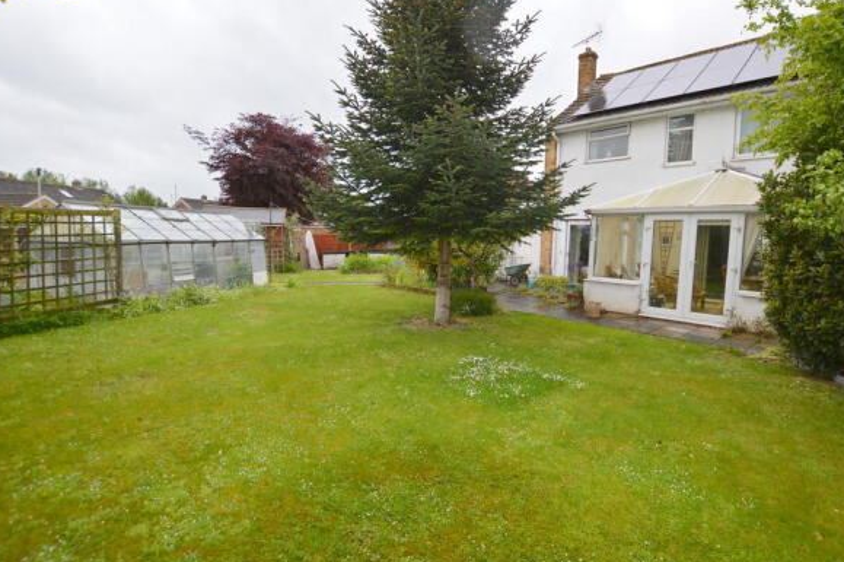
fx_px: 398
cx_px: 417
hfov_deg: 93.3
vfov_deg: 70.3
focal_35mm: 17
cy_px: 279
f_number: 4.5
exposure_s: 1/200
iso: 100
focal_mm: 10
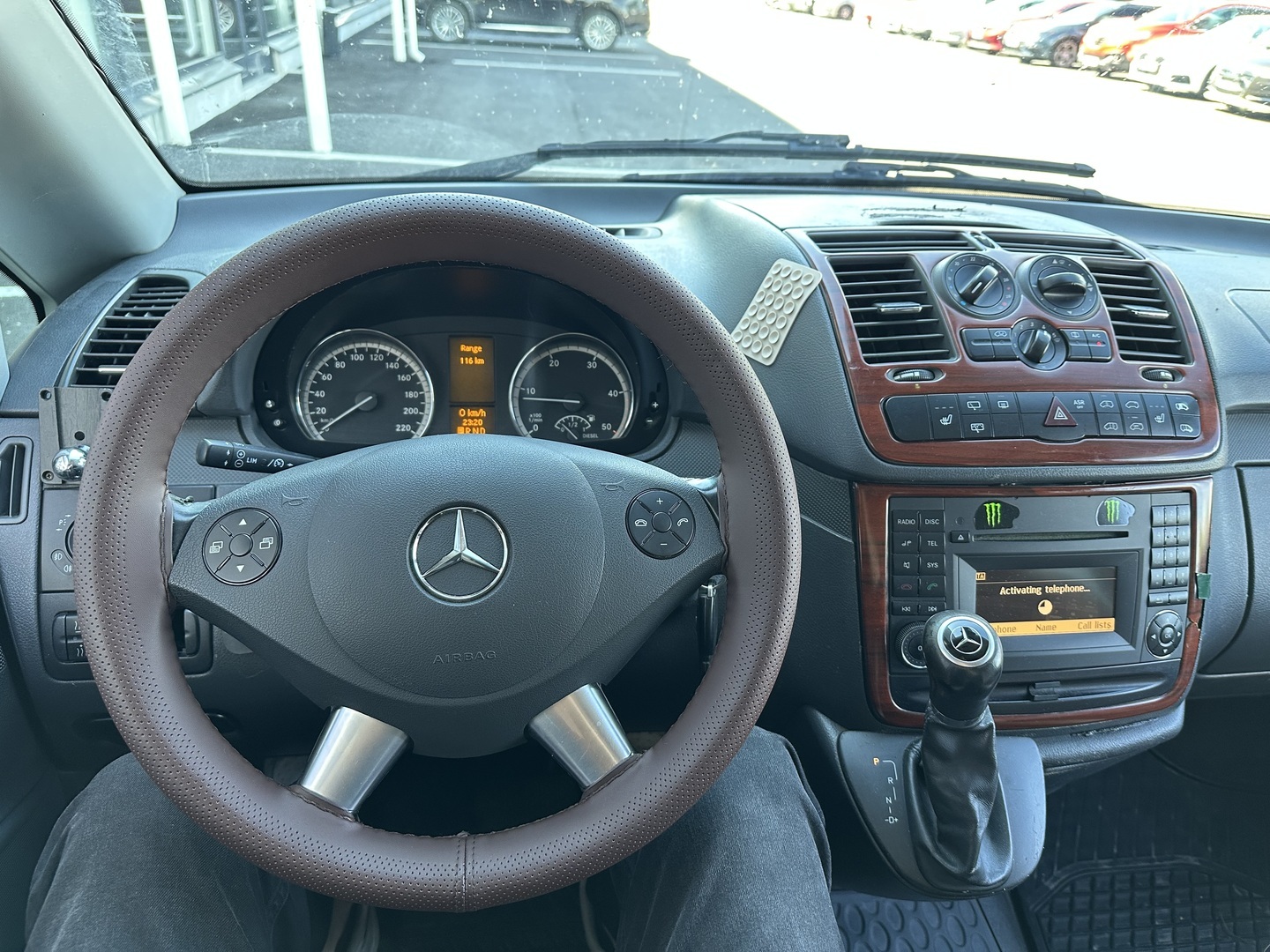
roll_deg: -2.3
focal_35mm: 24
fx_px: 881
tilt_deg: -29.3
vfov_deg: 56.8
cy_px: 476
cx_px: 635
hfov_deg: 71.6
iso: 250
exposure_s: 1/88
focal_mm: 6.86
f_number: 1.78
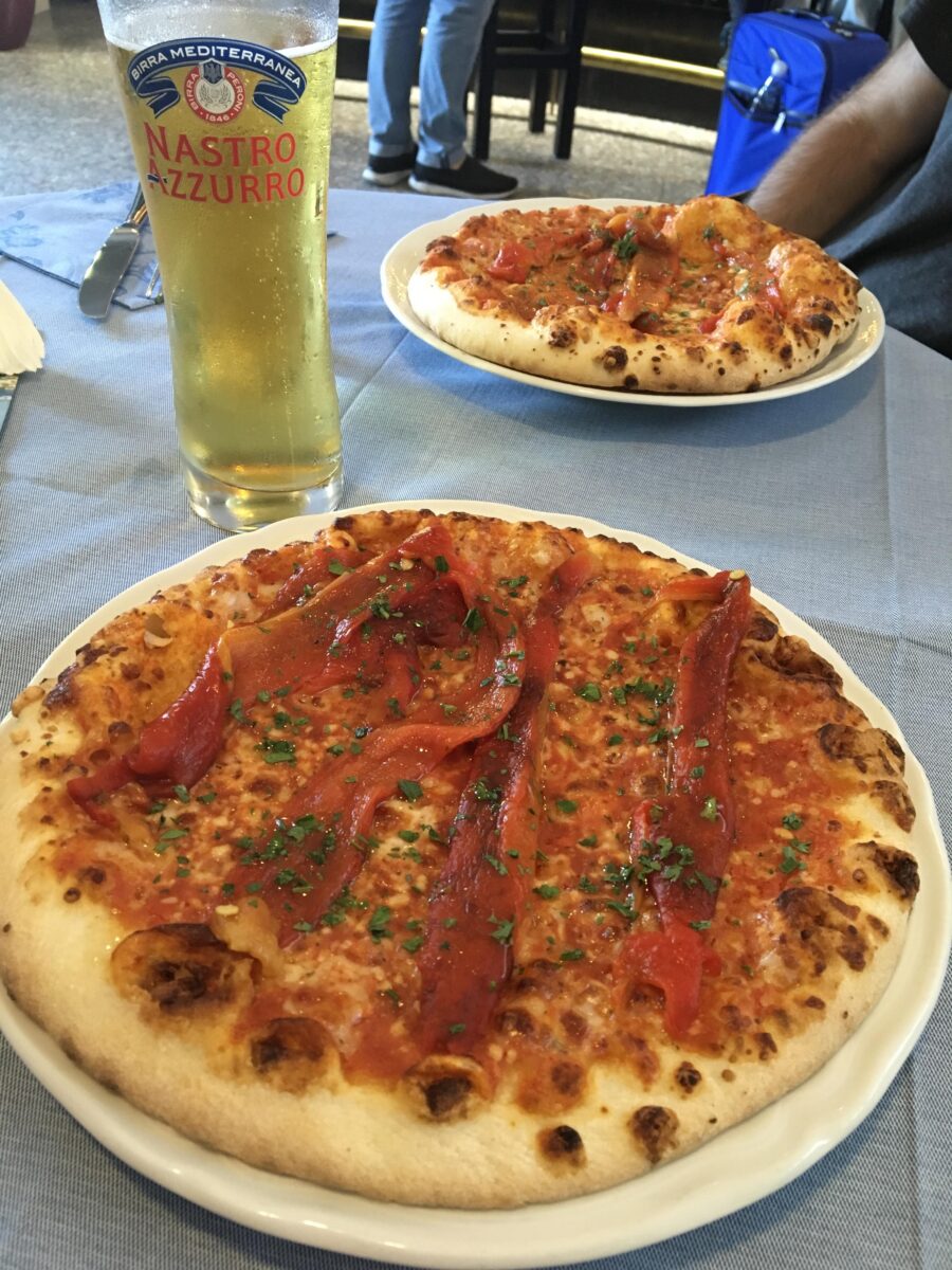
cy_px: 635
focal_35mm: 29
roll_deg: -3.4
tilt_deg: -39.9
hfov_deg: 48.2
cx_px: 476
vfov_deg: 61.7
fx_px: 1063
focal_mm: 4.15
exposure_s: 1/33
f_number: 2.2
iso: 160
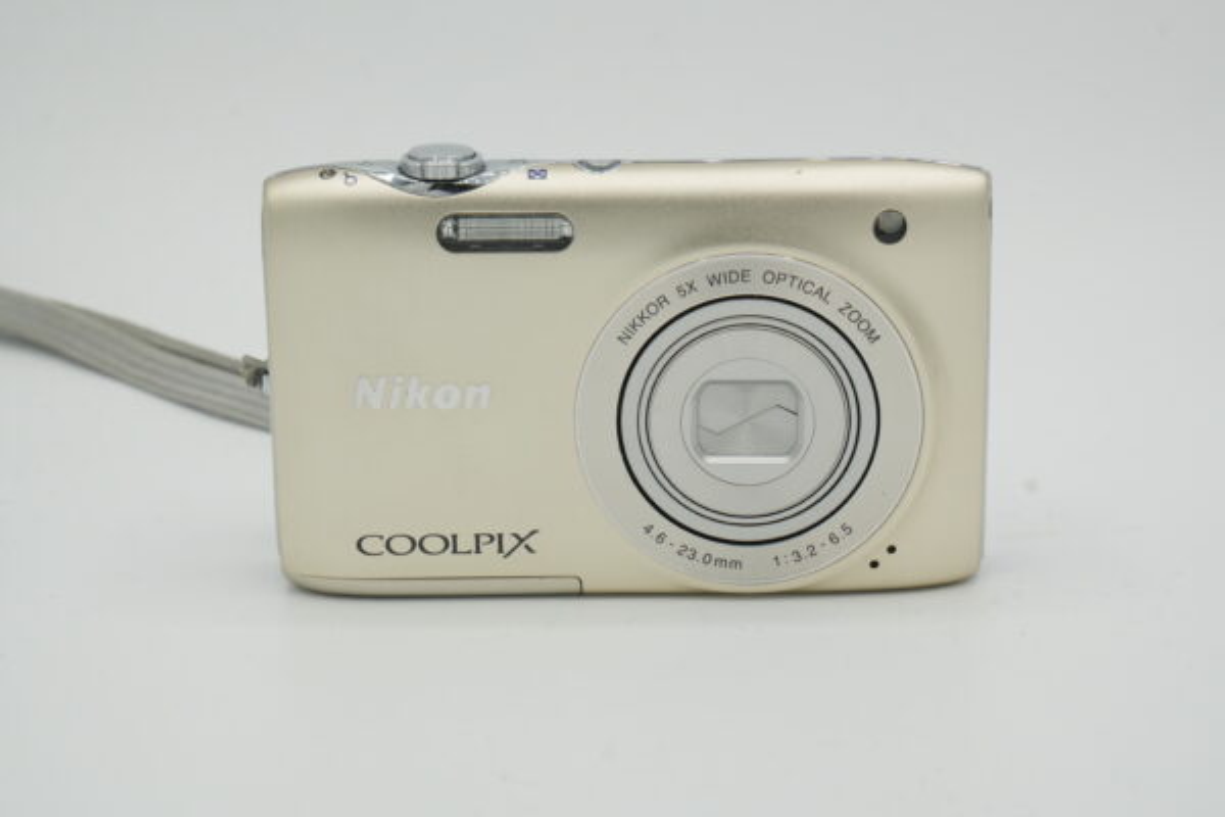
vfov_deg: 14.0
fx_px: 3317
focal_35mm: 98
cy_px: 408
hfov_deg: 20.9
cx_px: 612
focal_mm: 65
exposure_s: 1/320
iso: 640
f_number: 13
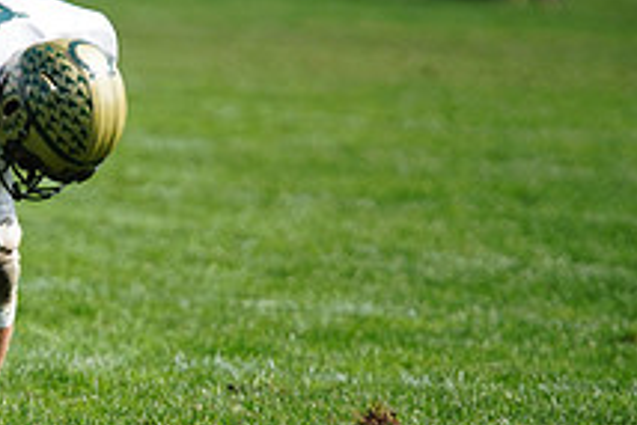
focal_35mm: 813
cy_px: 210
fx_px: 14395
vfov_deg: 1.7
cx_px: -134
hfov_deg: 2.5
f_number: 2.8
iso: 400
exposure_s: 1/4000
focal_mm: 300
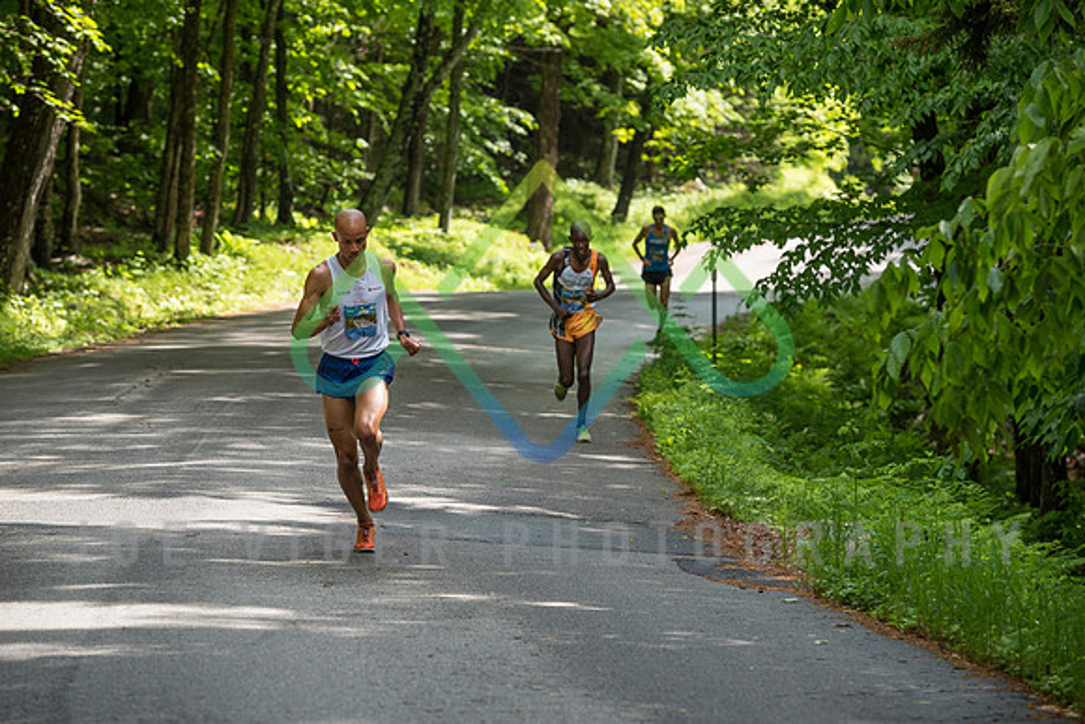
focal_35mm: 160
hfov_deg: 12.8
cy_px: 362
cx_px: 542
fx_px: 4823
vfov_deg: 8.6
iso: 200
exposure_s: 1/160
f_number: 5.6
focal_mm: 160
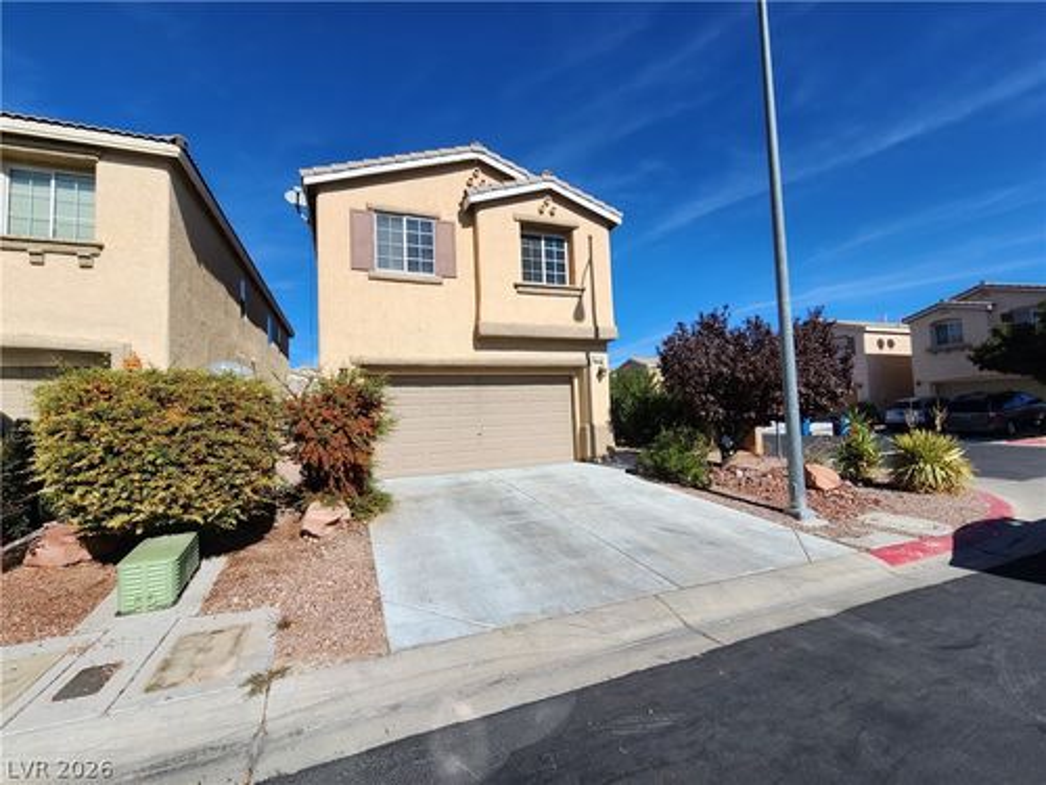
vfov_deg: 89.9
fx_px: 393
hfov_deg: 106.2
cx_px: 523
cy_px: 392
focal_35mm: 13
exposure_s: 1/2510
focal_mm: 2.2
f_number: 2.2
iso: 50
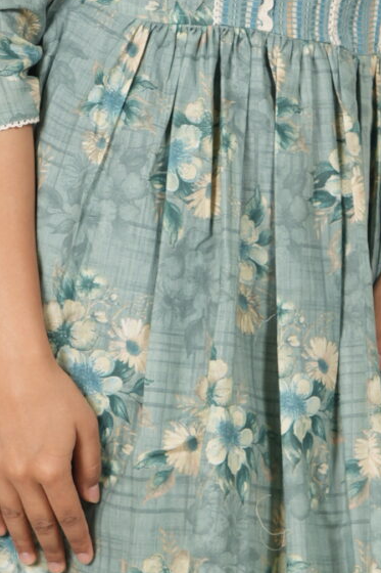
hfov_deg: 4.3
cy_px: 313
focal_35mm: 320
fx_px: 5083
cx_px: 315
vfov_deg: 6.4
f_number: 6.3
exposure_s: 1/125
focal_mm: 70
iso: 125
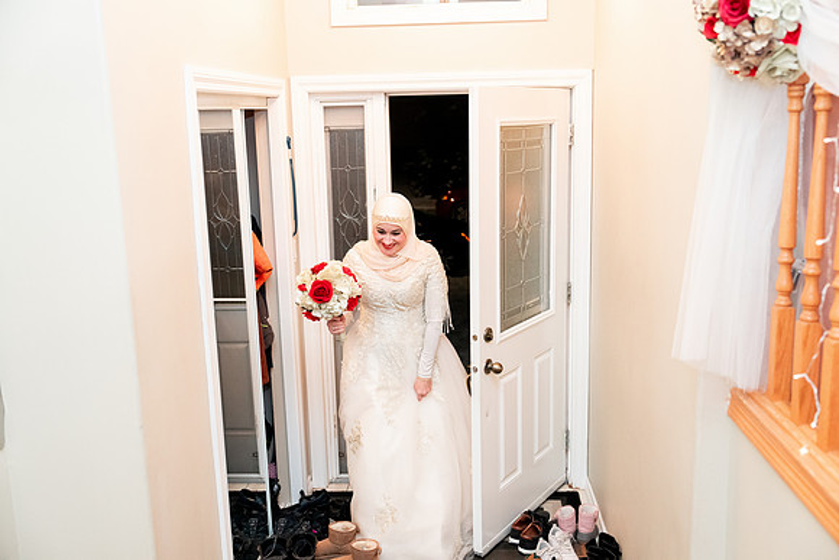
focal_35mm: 35
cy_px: 280
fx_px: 816
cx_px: 420
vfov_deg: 37.9
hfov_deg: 54.4
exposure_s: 1/160
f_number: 2.8
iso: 4000
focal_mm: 35
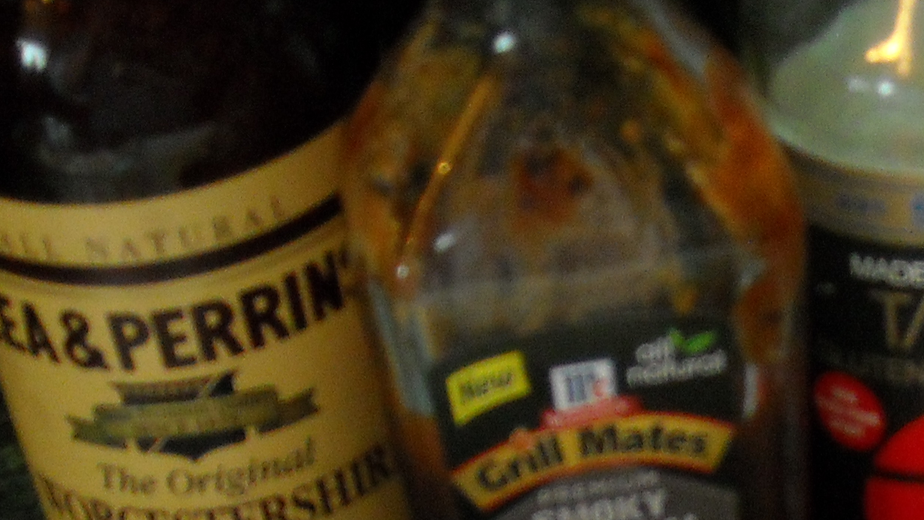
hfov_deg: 20.9
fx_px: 2450
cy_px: 902
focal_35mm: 100
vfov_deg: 11.3
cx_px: 851
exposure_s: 1/21
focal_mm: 5.7
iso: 400
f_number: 2.8
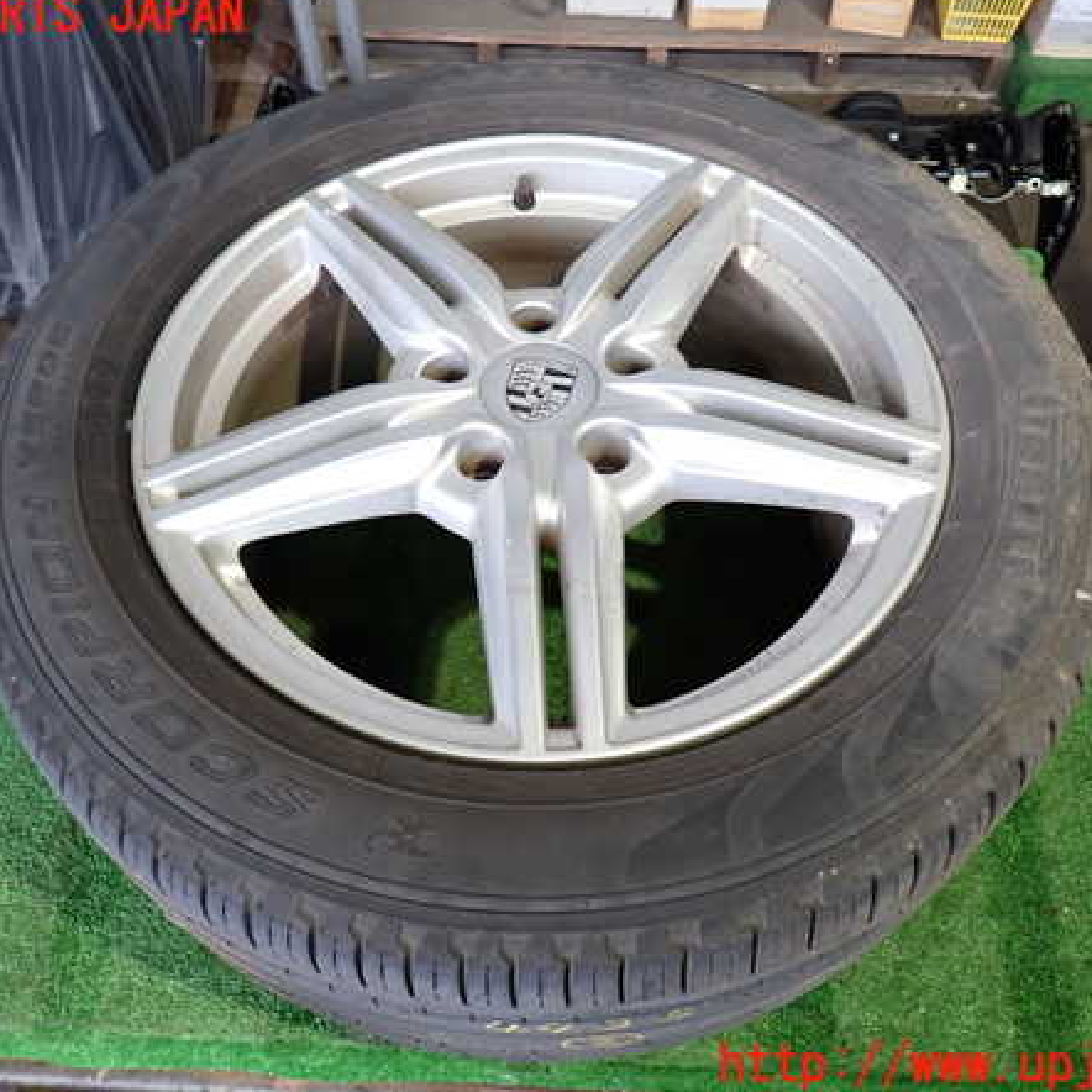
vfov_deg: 54.0
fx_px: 1071
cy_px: 541
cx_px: 536
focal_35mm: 30
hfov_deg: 54.0
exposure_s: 1/30
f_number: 2
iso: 200
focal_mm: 4.5
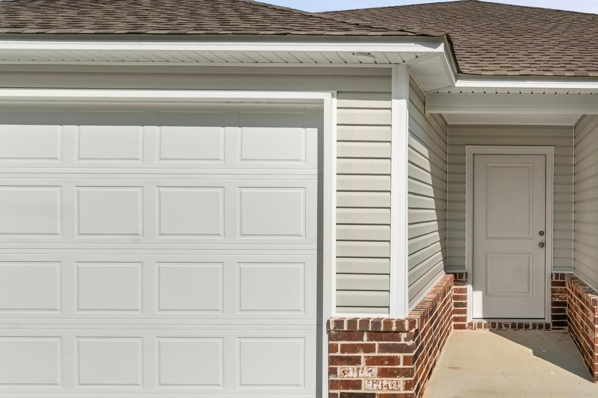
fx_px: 515
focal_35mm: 31
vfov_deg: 42.3
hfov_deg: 55.4
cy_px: 210
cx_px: 491
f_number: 9
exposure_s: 1/320
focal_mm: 12
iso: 250
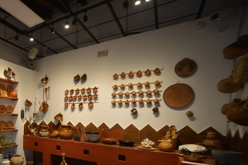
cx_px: 40
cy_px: 125
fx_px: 159
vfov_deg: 52.6
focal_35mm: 23
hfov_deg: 66.8
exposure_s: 1/40
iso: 800
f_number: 3.8
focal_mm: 13
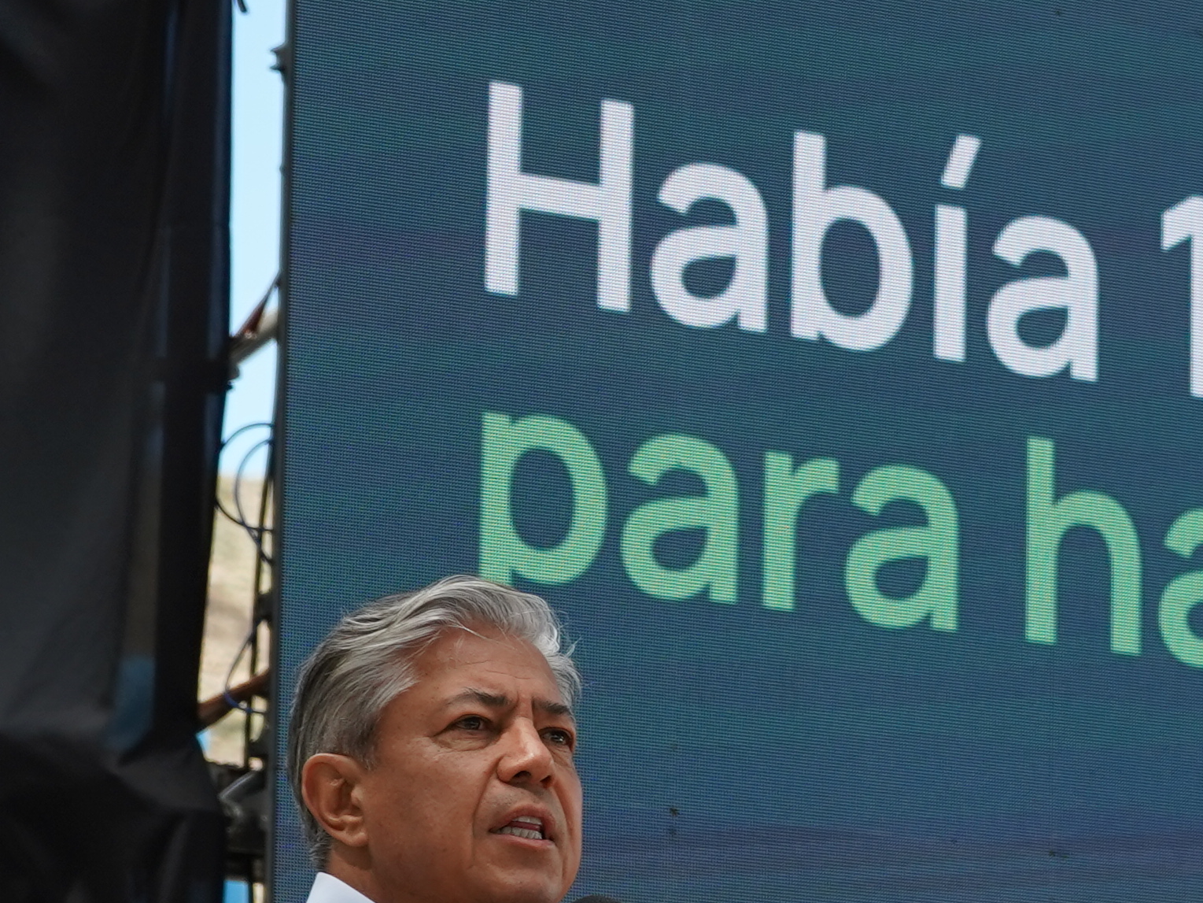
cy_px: 797
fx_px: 8515
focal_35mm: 245
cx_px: 1309
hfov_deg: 8.0
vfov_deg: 6.1
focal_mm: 66
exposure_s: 1/640
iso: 320
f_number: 5.6
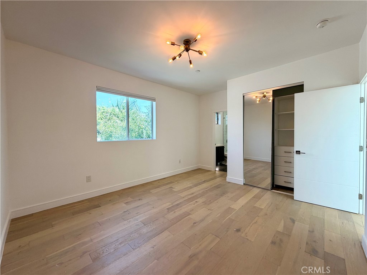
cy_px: 138
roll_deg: +1.0
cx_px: 184
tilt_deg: -0.3
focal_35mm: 14
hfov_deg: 102.1
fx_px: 148
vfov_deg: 85.7
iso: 64
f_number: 2.2
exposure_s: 1/120
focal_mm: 2.22
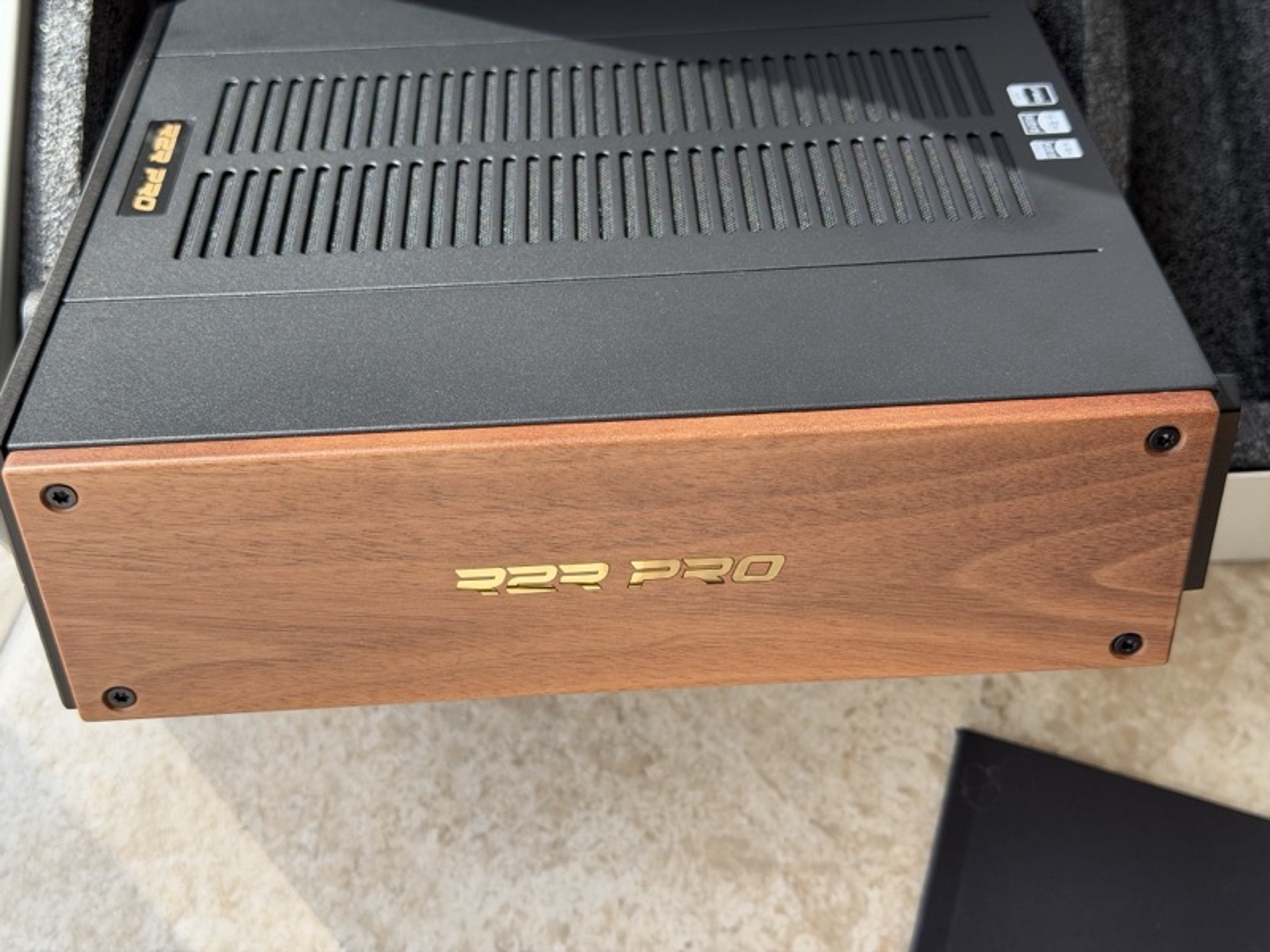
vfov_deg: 30.3
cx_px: 635
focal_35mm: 48
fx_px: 1761
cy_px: 476
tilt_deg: -70.3
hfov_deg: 39.7
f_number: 1.78
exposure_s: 1/496
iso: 64
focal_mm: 6.76
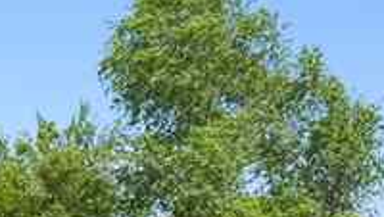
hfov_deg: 19.1
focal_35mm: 107
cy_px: 356
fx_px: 1091
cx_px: -40
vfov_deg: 10.8
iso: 400
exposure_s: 1/640
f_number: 10
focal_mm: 16
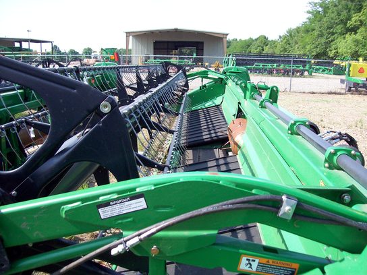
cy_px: 138
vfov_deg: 39.7
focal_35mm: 36
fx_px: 382
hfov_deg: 51.4
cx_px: 184
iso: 80
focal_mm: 6
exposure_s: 1/714
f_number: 2.7
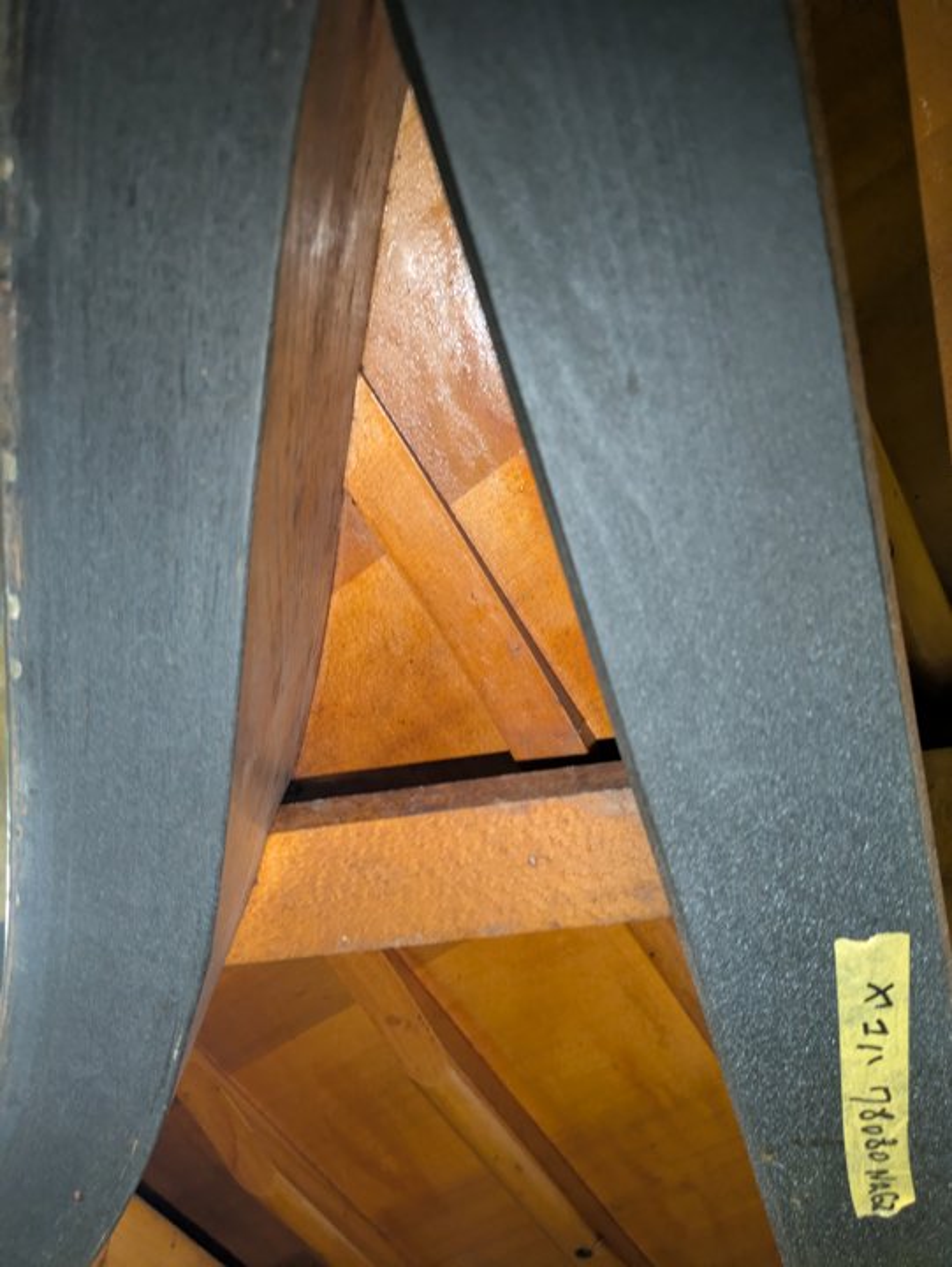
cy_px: 634
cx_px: 476
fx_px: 916
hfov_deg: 54.9
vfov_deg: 69.4
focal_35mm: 25
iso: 583
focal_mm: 5.43
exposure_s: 1/25
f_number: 1.89
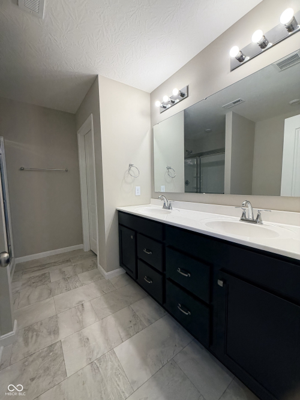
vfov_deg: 102.1
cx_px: 150
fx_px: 162
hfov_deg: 85.7
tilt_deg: -5.3
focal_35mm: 14
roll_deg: +0.8
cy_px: 200
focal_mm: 2.22
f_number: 2.2
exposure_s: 1/120
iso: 80
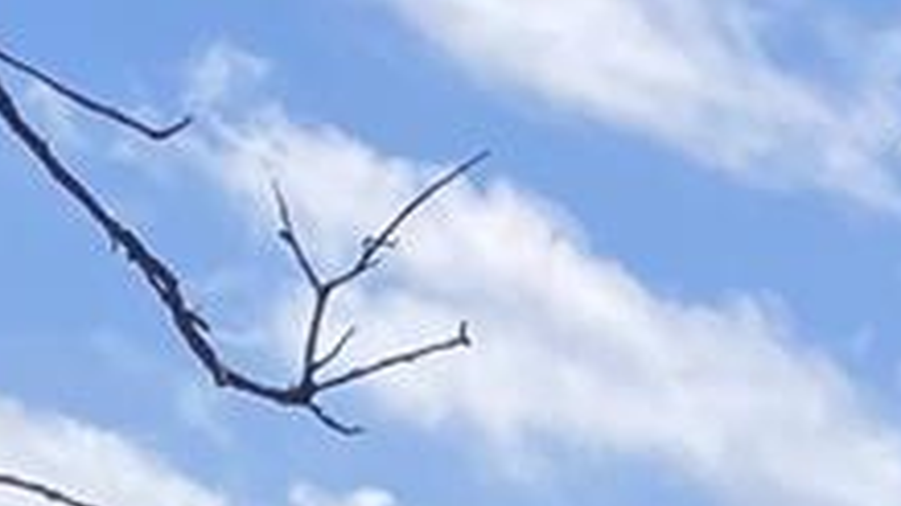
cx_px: 617
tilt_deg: -8.3
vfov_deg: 4.7
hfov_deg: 10.1
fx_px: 5111
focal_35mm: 214
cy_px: 2625
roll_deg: -3.1
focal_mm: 3.99
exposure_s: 1/1736
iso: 32
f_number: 1.8
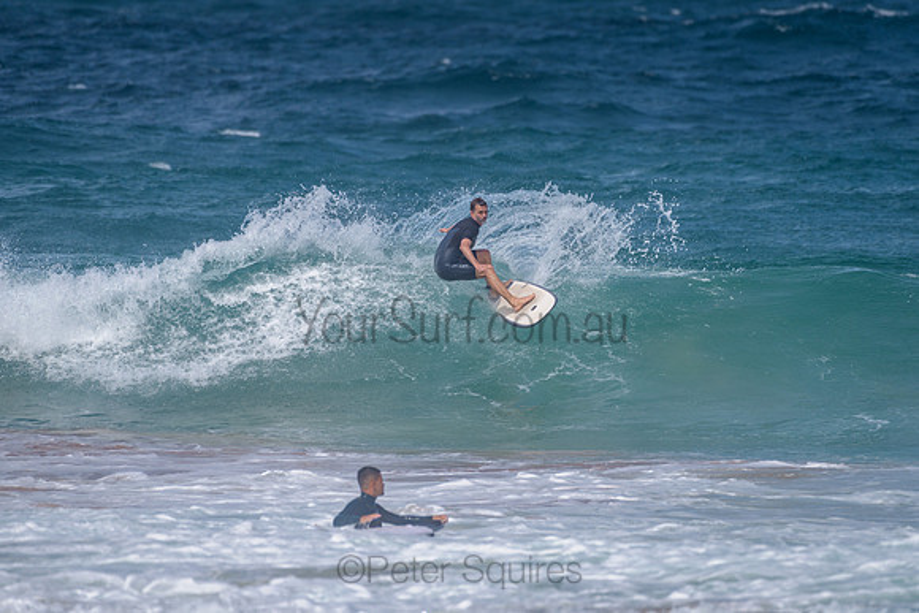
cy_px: 253
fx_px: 15660
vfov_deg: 2.2
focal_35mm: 613
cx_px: 511
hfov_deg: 3.4
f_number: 5.6
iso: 100
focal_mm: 500
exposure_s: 1/2000
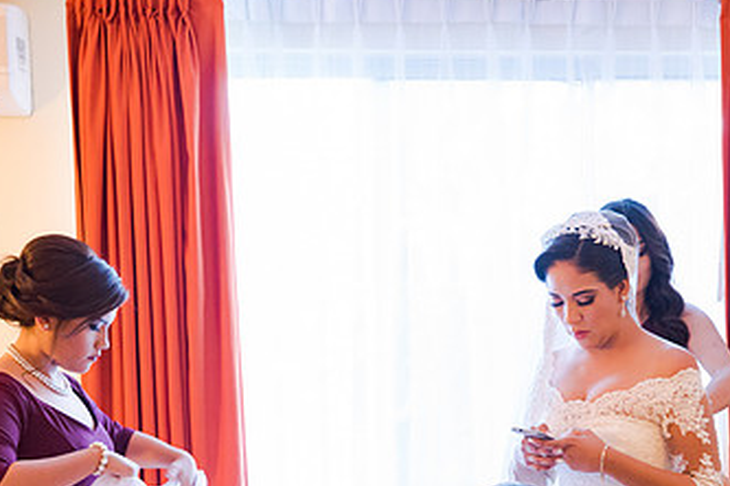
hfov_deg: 32.7
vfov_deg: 21.9
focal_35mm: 61
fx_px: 1237
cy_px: 408
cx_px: 463
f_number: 2.8
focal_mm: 35
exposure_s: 1/60
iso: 1600
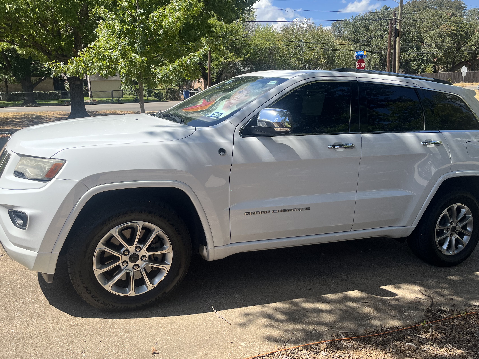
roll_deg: +1.9
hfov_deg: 58.3
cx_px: 256
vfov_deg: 45.3
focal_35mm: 31
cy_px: 153
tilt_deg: -7.2
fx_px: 429
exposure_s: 1/1923
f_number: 1.6
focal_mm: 5.1
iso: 50
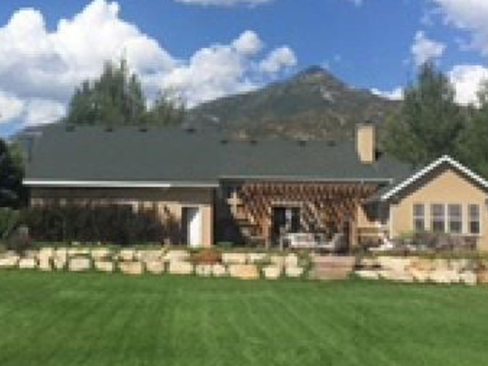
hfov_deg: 34.7
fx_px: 775
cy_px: 117
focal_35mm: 55
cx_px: 170
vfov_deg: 26.4
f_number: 2.2
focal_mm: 4.15
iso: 32
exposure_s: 1/3597
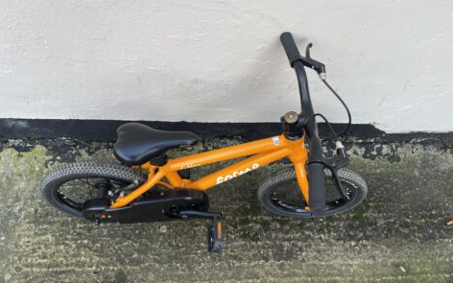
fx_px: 346
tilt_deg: -58.6
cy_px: 131
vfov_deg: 44.5
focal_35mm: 28
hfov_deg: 66.5
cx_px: 225
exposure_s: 1/121
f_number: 1.6
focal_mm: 4.2
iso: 50
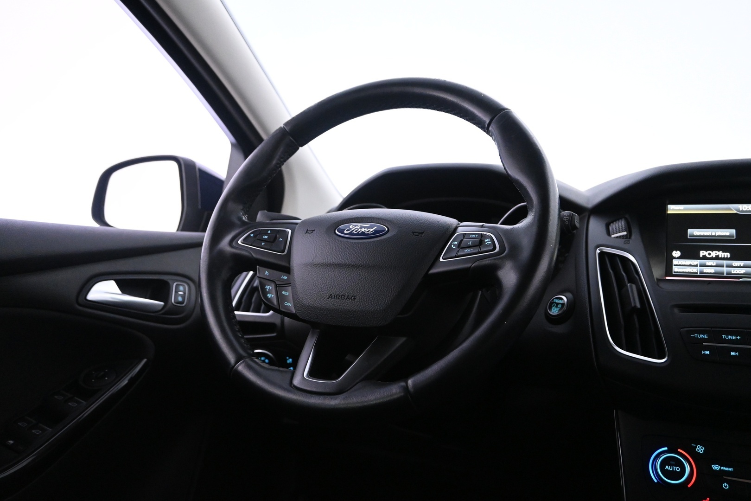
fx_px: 610
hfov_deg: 63.2
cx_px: 376
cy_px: 250
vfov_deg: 44.6
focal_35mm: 29
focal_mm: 19.5
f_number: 3.8
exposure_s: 1/40
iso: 4000
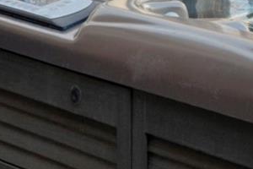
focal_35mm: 239
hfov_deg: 8.3
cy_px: -322
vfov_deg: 5.4
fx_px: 1680
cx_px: 479
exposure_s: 1/125
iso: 100
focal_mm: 35
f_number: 11
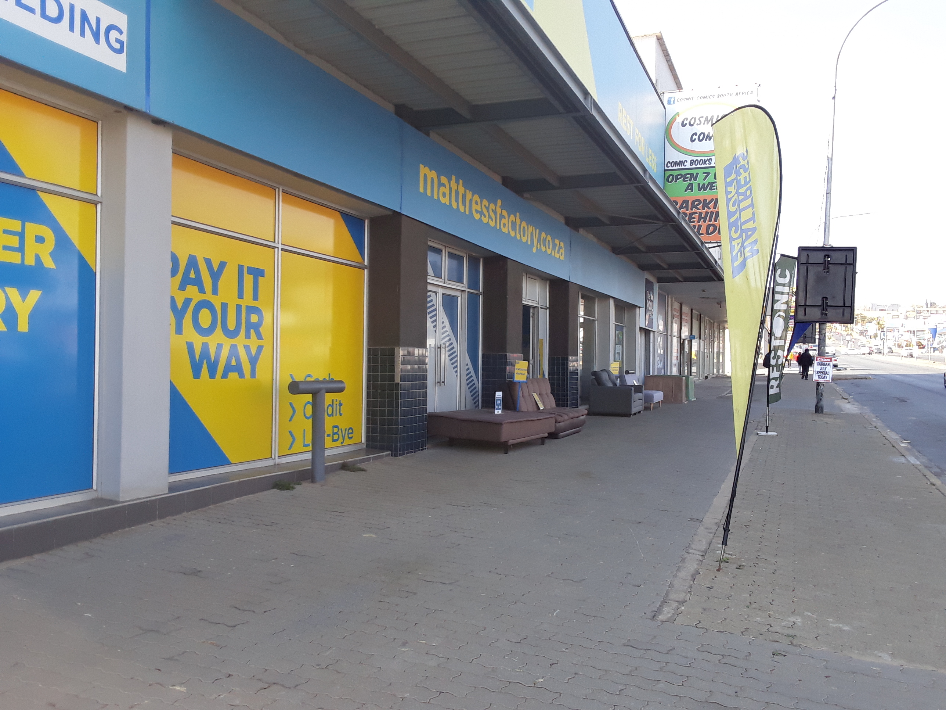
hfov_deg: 60.0
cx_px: 473
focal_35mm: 30
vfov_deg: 46.8
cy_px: 355
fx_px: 820
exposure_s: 1/258
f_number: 1.9
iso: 40
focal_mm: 2.2
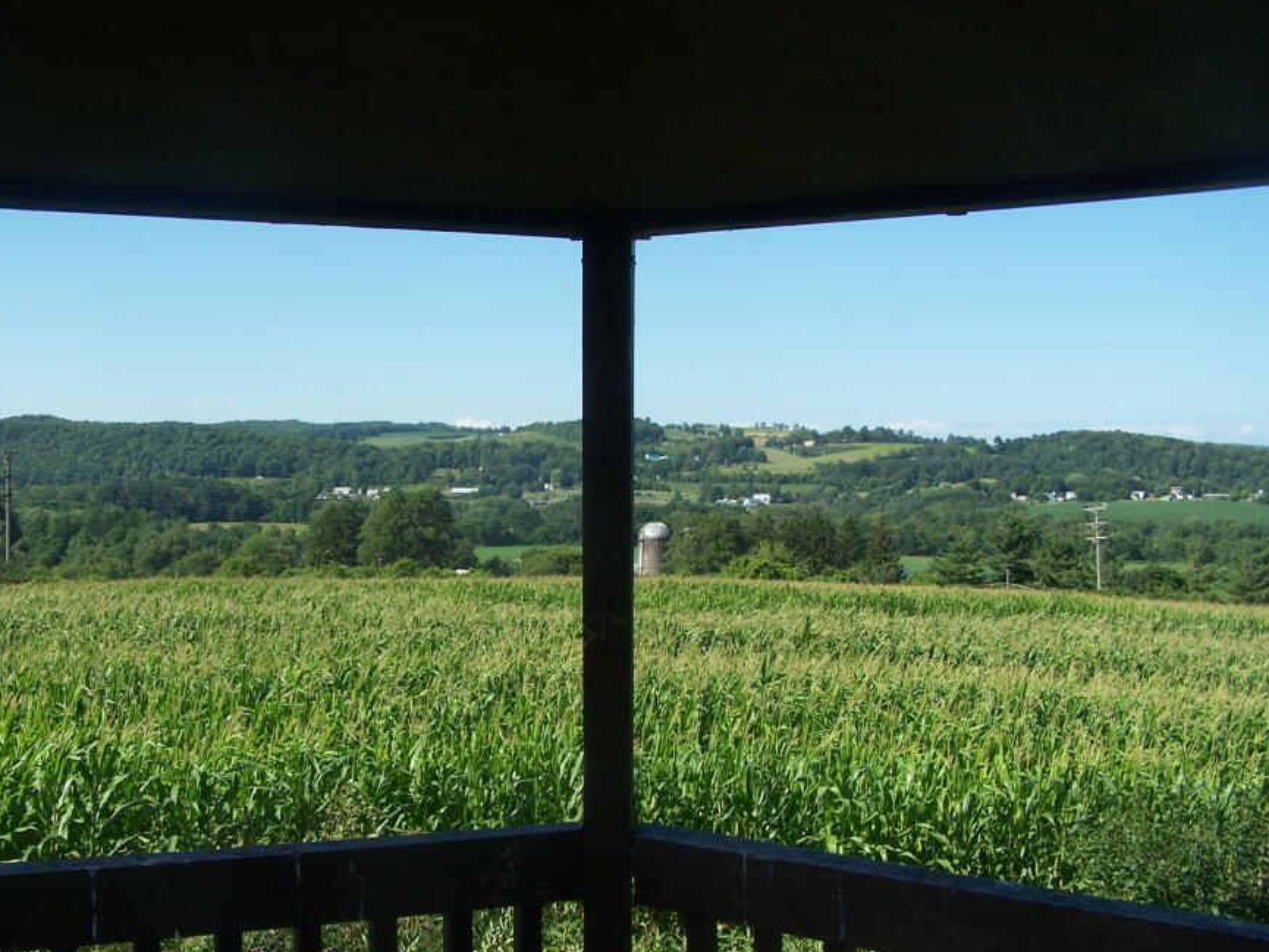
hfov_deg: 41.9
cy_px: 502
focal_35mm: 45
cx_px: 525
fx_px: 1650
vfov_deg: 32.2
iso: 80
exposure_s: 1/640
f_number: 4
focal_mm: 6.3
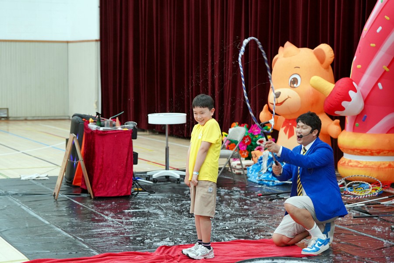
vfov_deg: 17.5
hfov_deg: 26.0
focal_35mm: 78
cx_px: 197
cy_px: 132
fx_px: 854
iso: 2500
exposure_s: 1/160
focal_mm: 78
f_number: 4
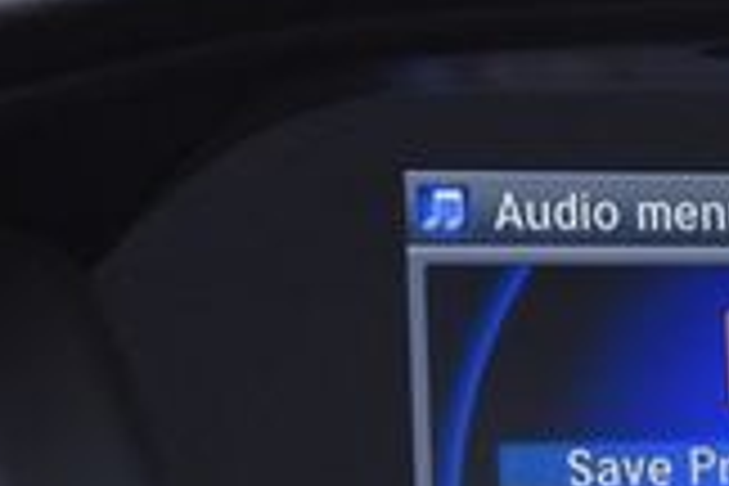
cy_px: 56
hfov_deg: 9.6
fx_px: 4211
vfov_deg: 6.6
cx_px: 1076
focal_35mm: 208
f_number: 4.5
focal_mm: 35
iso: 720
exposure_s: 1/250
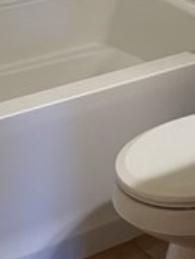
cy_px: -94
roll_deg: +0.2
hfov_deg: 11.9
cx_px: 263
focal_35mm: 121
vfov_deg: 15.4
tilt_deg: -11.6
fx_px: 908
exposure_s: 1/60
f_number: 1.6
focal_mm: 4.2
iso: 160
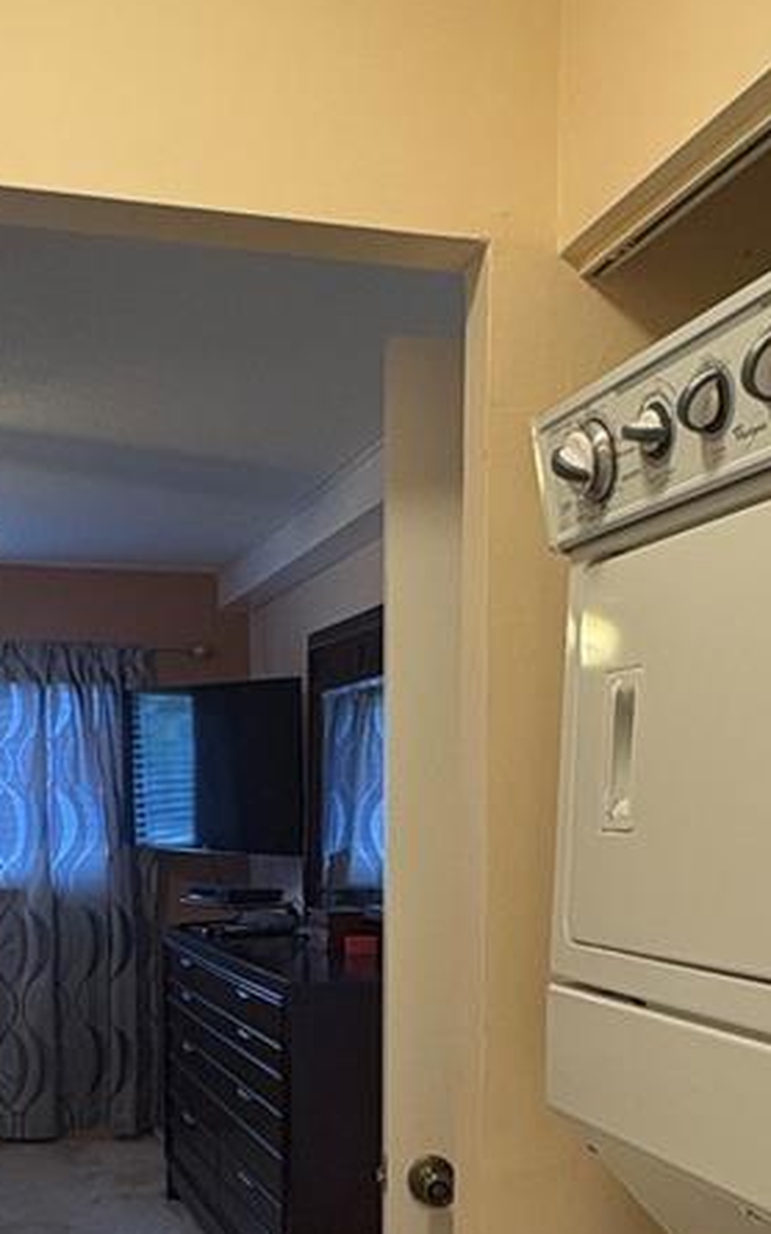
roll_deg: +0.0
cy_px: 893
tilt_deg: -2.0
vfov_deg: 47.8
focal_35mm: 40
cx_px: 297
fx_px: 1345
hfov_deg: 31.9
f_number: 2.2
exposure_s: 1/120
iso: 250
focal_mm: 2.22
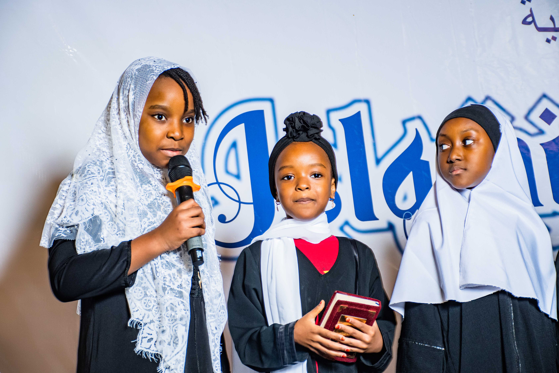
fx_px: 1444
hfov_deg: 21.9
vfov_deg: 14.7
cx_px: 280
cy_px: 186
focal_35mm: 93
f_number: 5
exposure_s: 1/80
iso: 800
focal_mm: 62
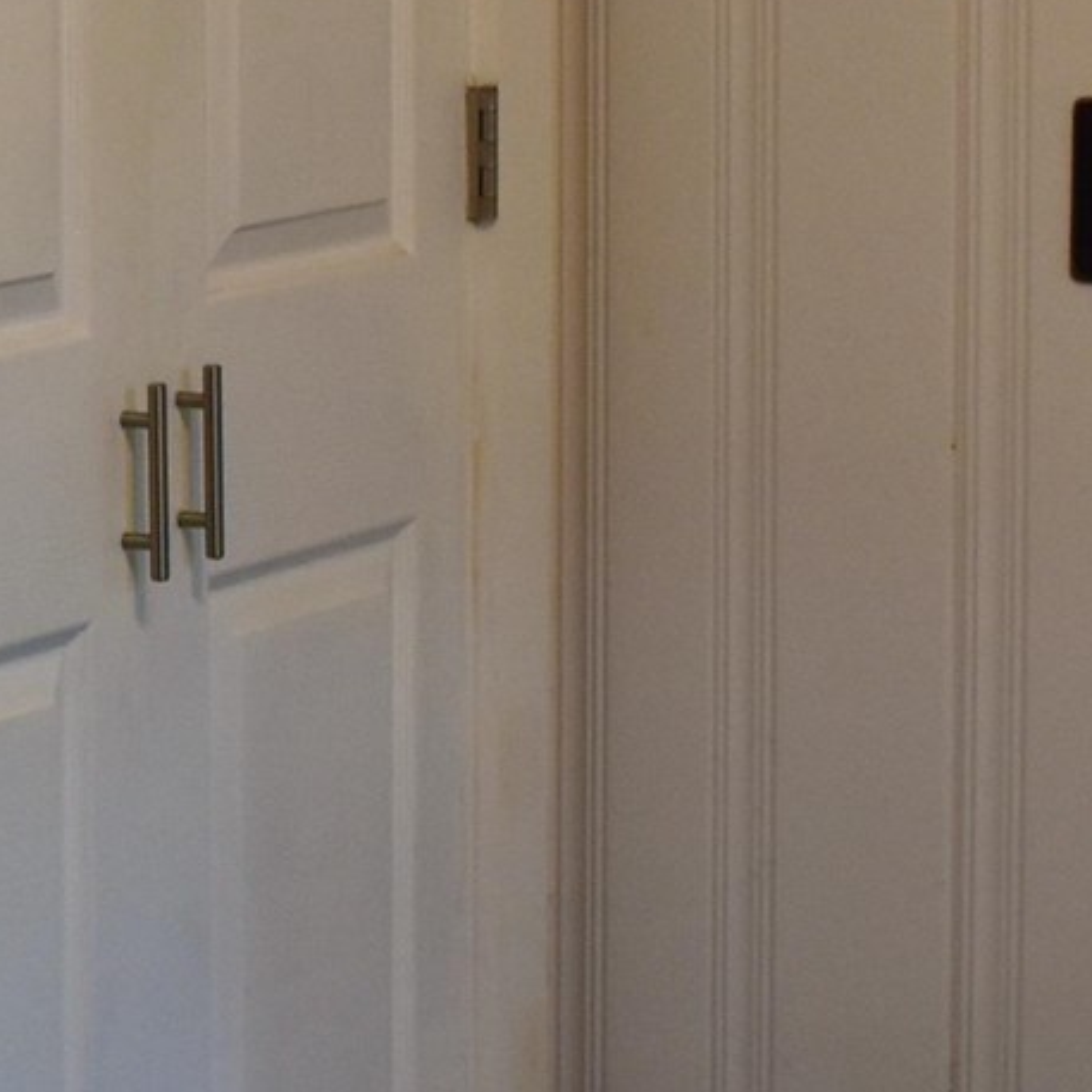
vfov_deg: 10.2
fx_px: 6103
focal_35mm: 171
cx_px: -203
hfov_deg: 10.1
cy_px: 119
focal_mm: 20
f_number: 4
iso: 400
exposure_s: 1/80
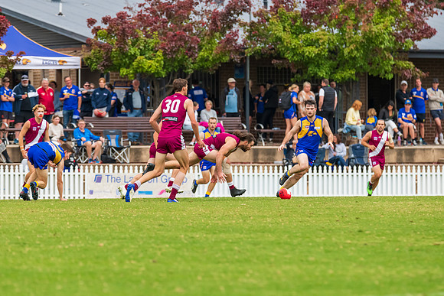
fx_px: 5071
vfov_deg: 3.3
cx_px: 224
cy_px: 130
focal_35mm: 411
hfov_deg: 5.0
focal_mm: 360
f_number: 9
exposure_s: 1/1250
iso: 1000
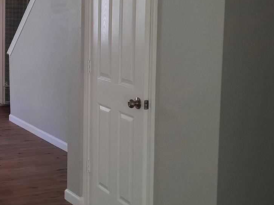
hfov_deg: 25.0
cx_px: -44
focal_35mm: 71
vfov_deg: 20.6
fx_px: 562
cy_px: 64
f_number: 2
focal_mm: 4.6
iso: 320
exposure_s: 1/24
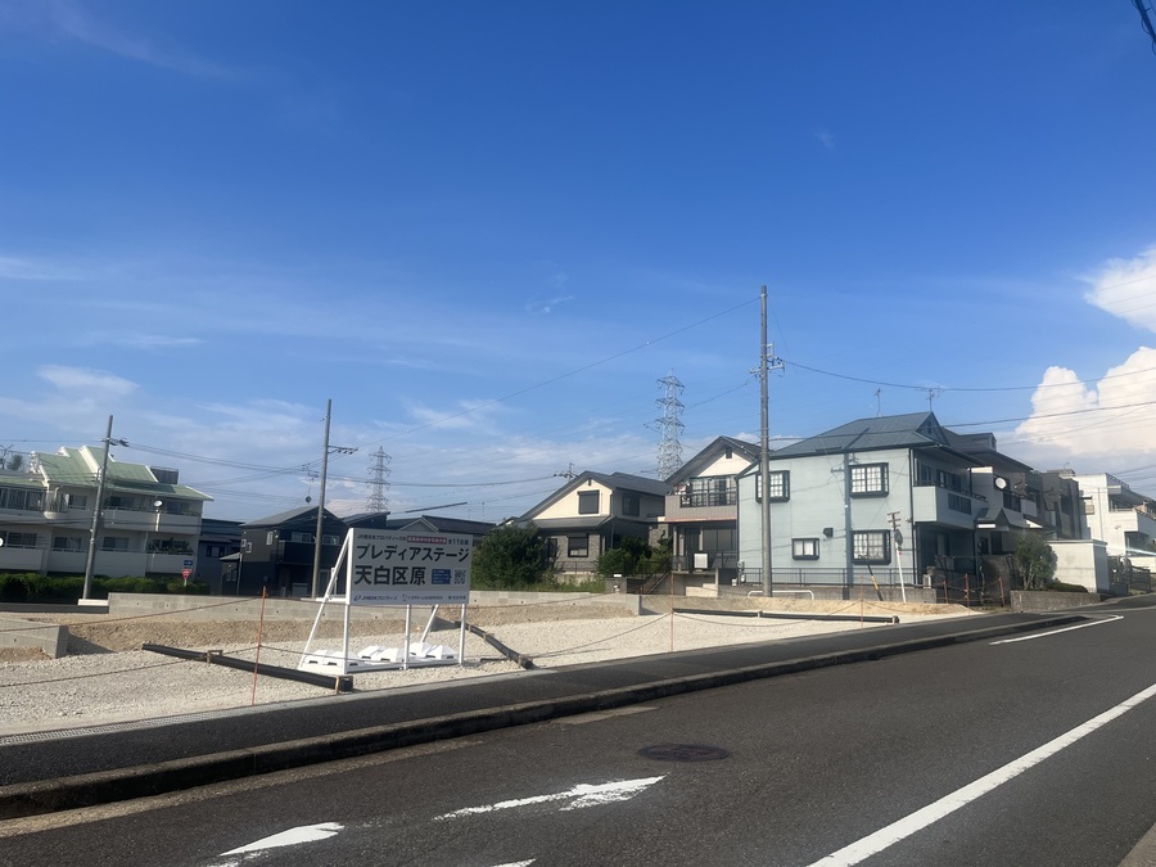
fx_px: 868
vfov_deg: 53.1
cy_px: 434
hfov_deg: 67.3
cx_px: 578
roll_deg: -1.8
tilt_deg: +9.9
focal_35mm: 26
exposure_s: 1/4310
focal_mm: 5.1
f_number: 1.6
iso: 50
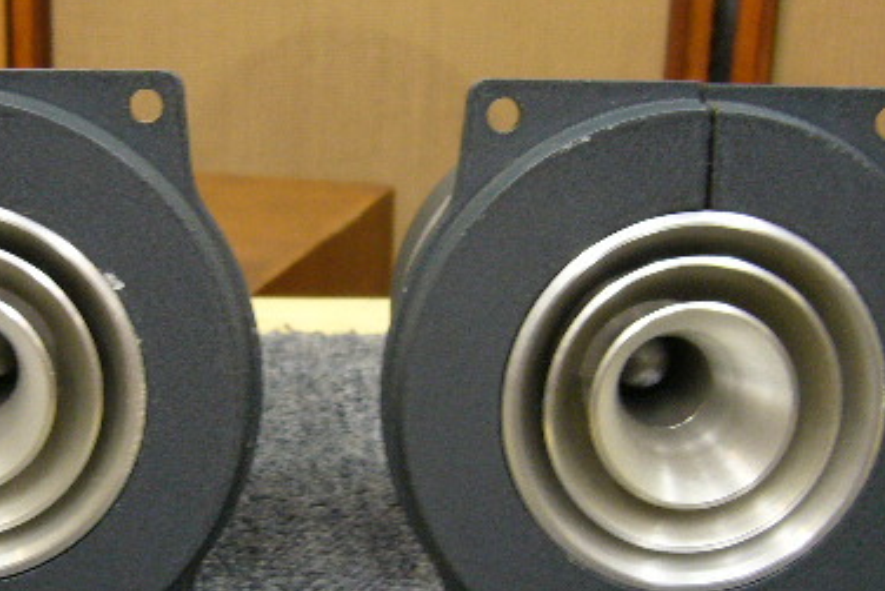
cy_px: 365
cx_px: 332
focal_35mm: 62
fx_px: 1525
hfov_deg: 32.2
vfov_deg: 21.9
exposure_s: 1/13
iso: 160
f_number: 2.8
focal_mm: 5.8
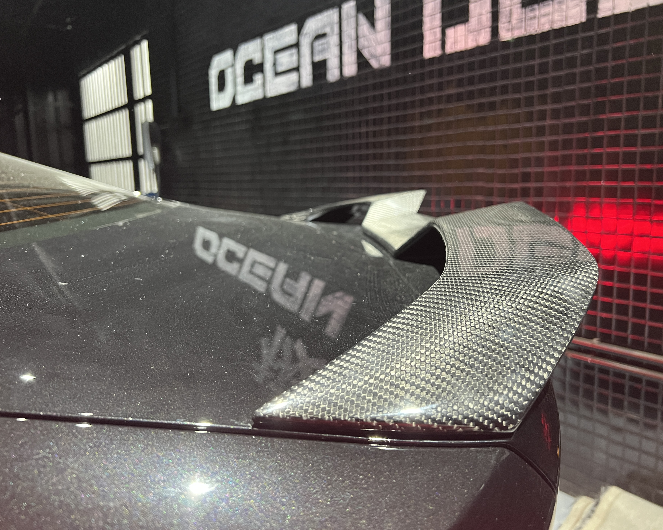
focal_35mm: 28
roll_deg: +0.5
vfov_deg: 51.5
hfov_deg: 62.1
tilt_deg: -9.4
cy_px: 259
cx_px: 355
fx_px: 549
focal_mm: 5.7
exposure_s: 1/54
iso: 500
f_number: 1.5
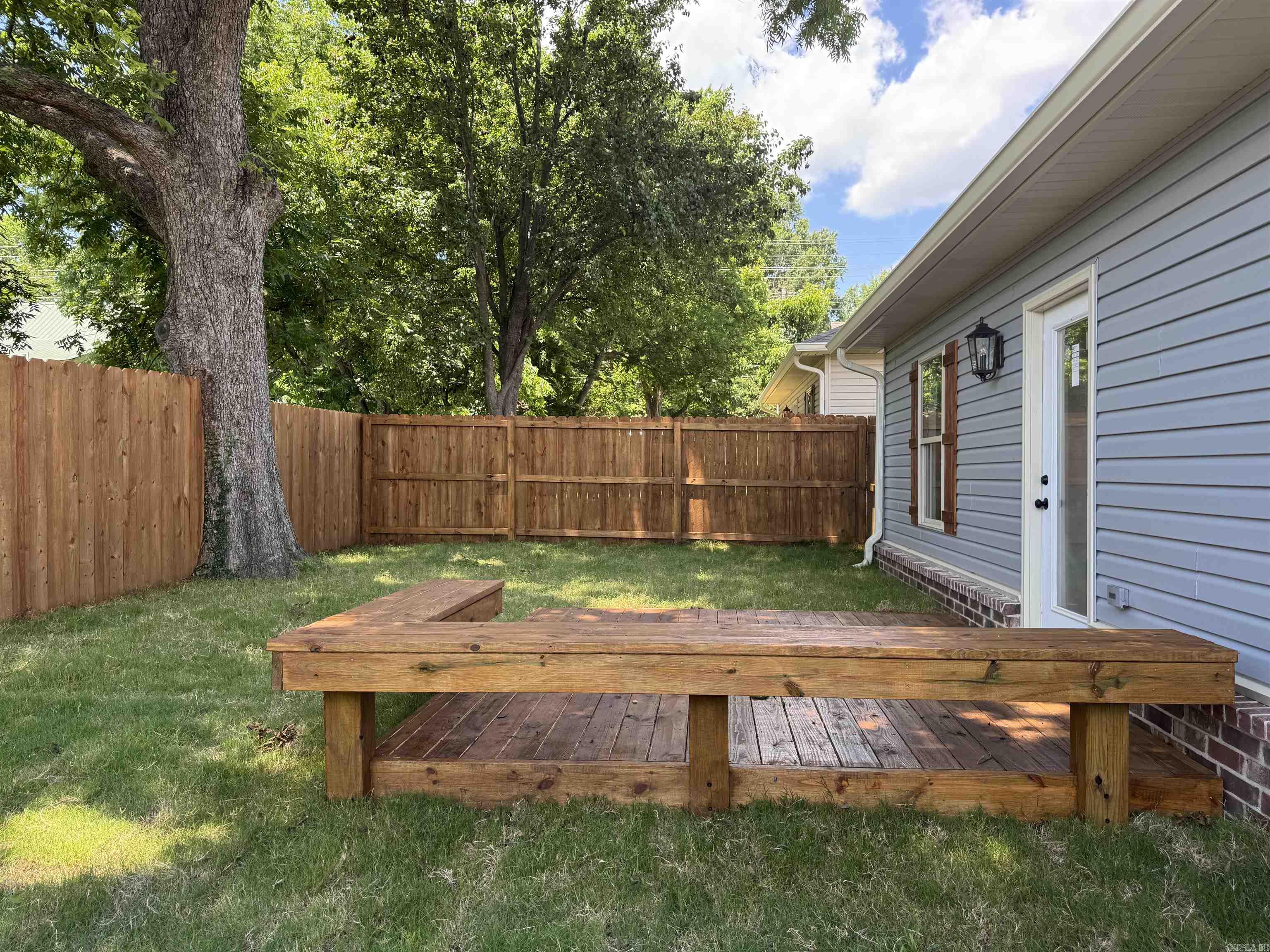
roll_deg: -0.4
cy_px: 476
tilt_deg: -0.9
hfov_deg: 71.6
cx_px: 635
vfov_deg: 56.8
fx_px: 881
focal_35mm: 24
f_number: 1.78
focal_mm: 6.76
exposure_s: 1/376
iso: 80
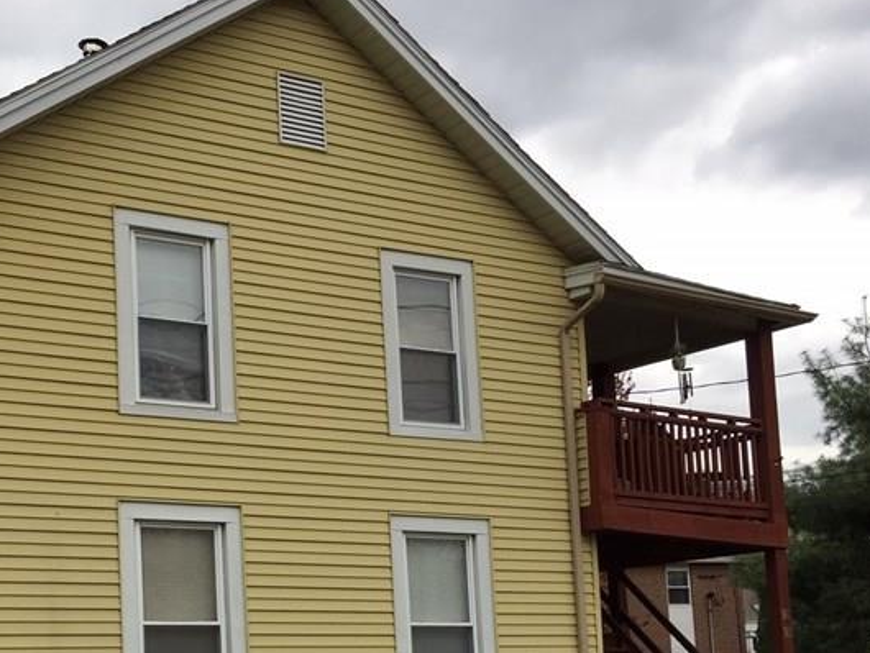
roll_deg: +2.7
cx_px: 184
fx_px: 1408
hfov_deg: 33.4
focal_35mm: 56
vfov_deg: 25.5
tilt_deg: +4.8
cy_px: 561
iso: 32
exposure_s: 1/608
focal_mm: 4.15
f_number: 2.2
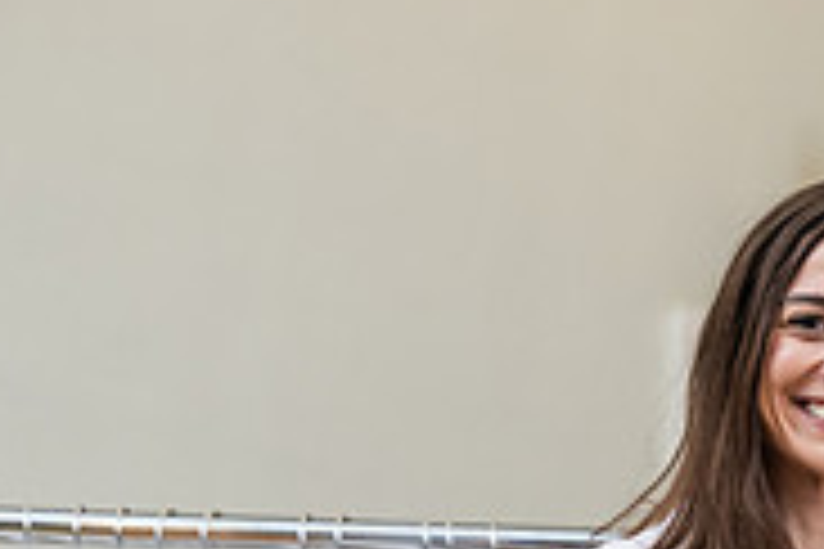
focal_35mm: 380
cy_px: 727
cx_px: 883
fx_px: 8697
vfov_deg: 3.6
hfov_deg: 5.4
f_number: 3.5
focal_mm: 120
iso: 1600
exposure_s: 1/200
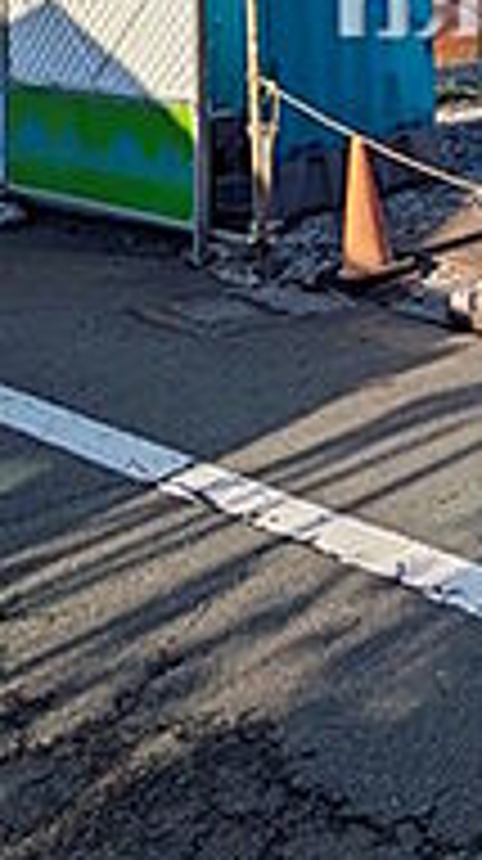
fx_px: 1094
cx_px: 811
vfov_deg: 37.3
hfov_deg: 19.8
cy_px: -45
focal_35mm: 48
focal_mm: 1.83
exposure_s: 1/2237
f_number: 2.2
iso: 49
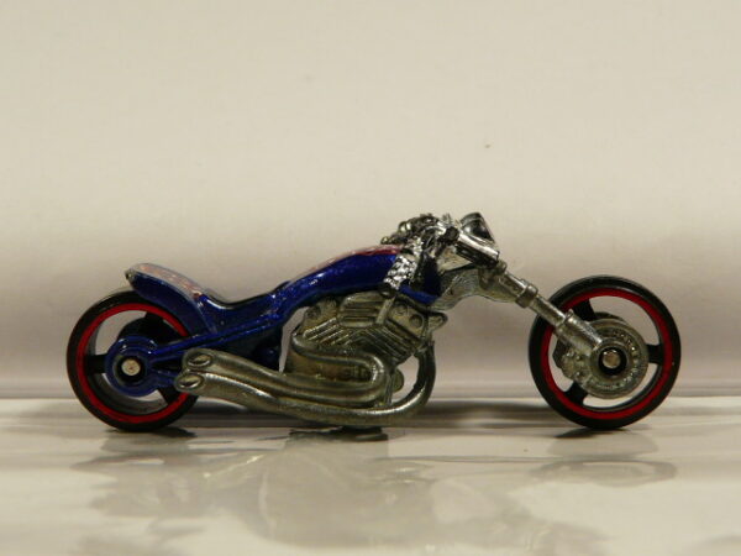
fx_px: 1541
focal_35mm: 72
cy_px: 278
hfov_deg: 27.0
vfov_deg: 20.4
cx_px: 370
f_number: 3.2
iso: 100
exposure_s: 1/60
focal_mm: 7.4
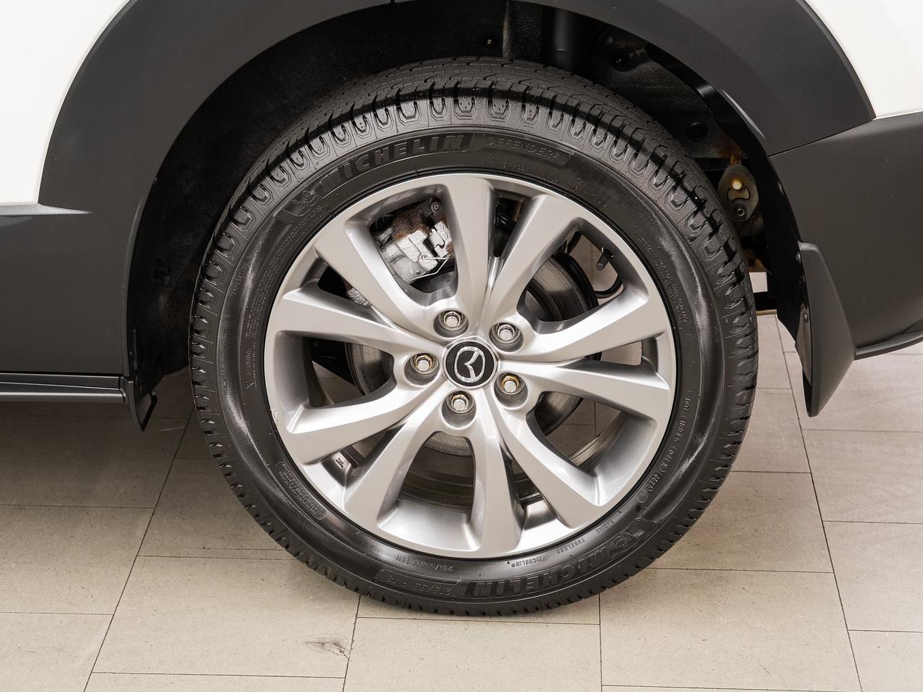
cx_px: 468
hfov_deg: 23.0
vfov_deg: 17.4
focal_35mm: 85
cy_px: 345
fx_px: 2266
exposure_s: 1/2
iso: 100
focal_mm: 70
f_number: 5.6
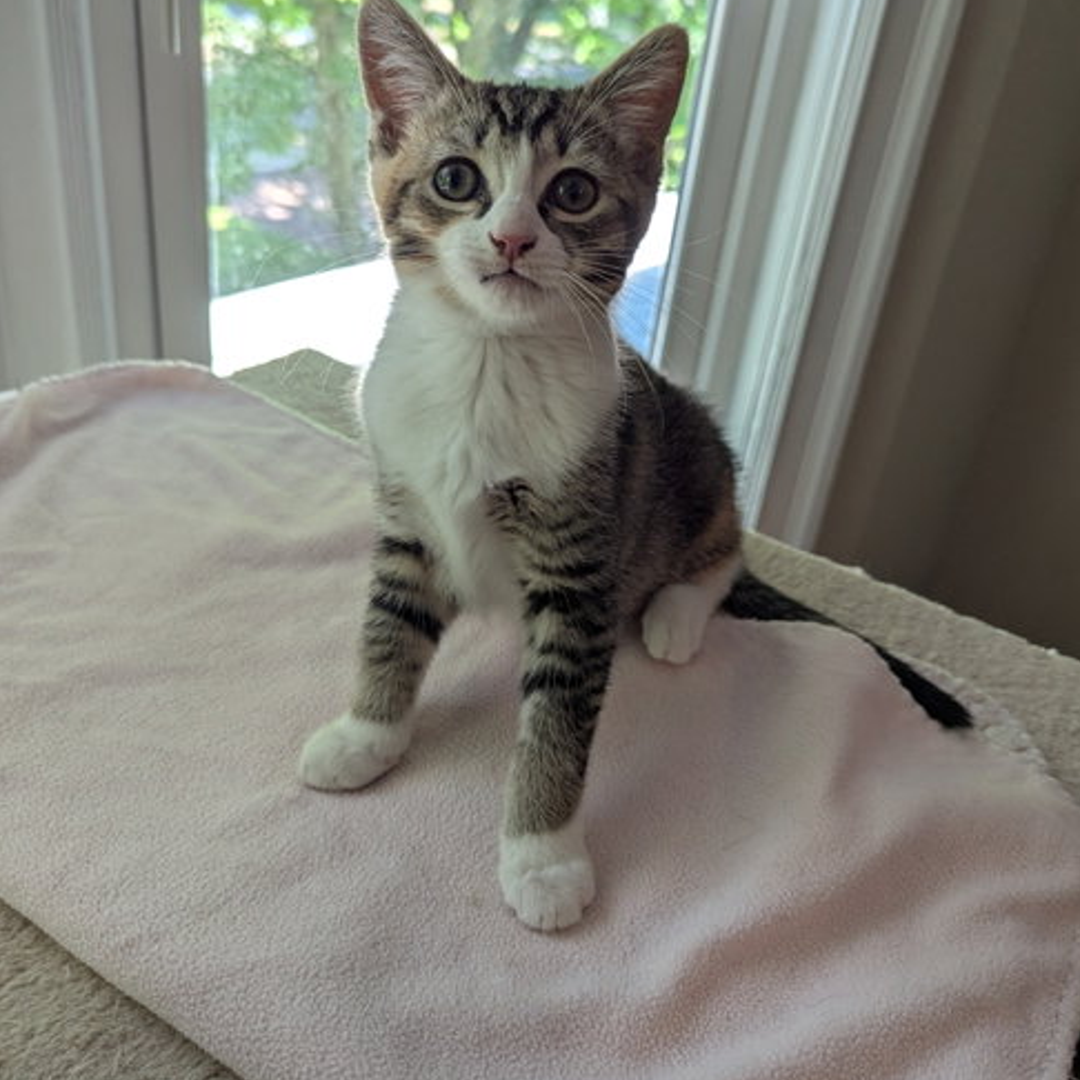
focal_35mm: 29
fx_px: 1024
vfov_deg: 55.6
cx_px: 551
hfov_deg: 55.6
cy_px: 524
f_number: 1.85
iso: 110
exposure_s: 1/208
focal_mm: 6.81
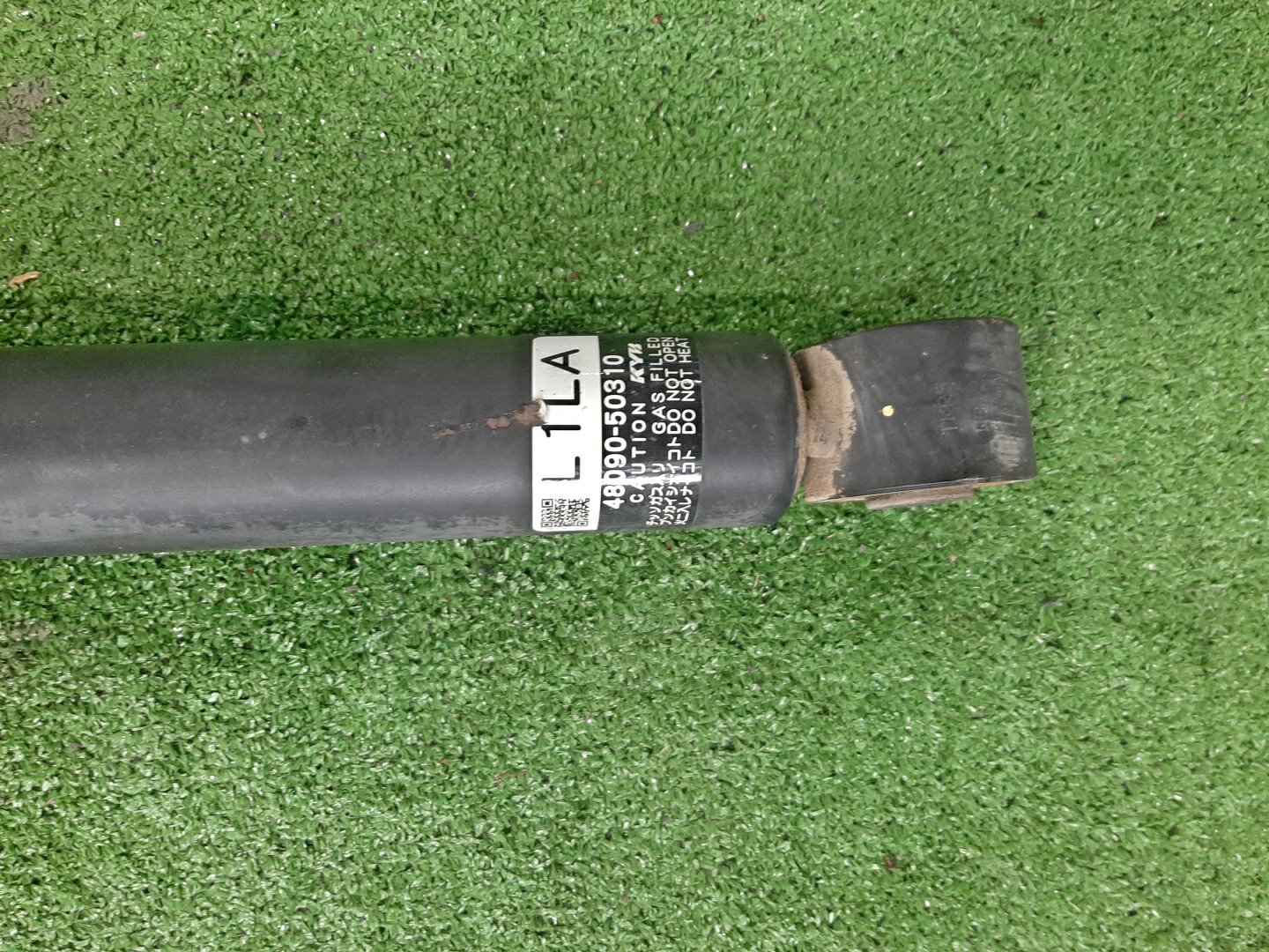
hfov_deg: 67.3
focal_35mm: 26
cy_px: 476
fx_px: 953
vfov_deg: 53.1
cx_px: 634
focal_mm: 3.93
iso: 192
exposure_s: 1/33
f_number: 1.7
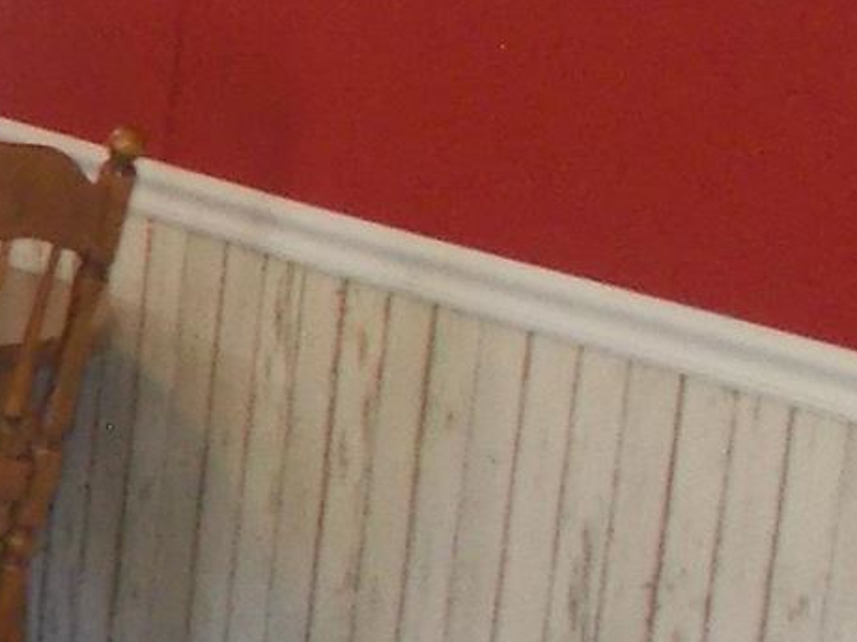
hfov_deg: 9.8
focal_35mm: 174
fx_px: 4307
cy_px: 440
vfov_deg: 8.5
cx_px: -1283
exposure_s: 1/25
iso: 250
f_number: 3.2
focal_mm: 4.6
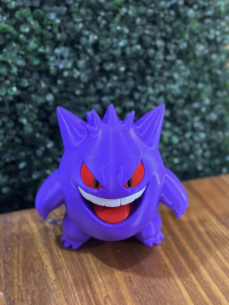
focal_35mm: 48
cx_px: 114
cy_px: 152
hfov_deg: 30.3
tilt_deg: -26.7
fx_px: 423
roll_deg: -0.6
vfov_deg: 39.7
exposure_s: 1/33
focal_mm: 6.86
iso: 400
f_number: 1.78
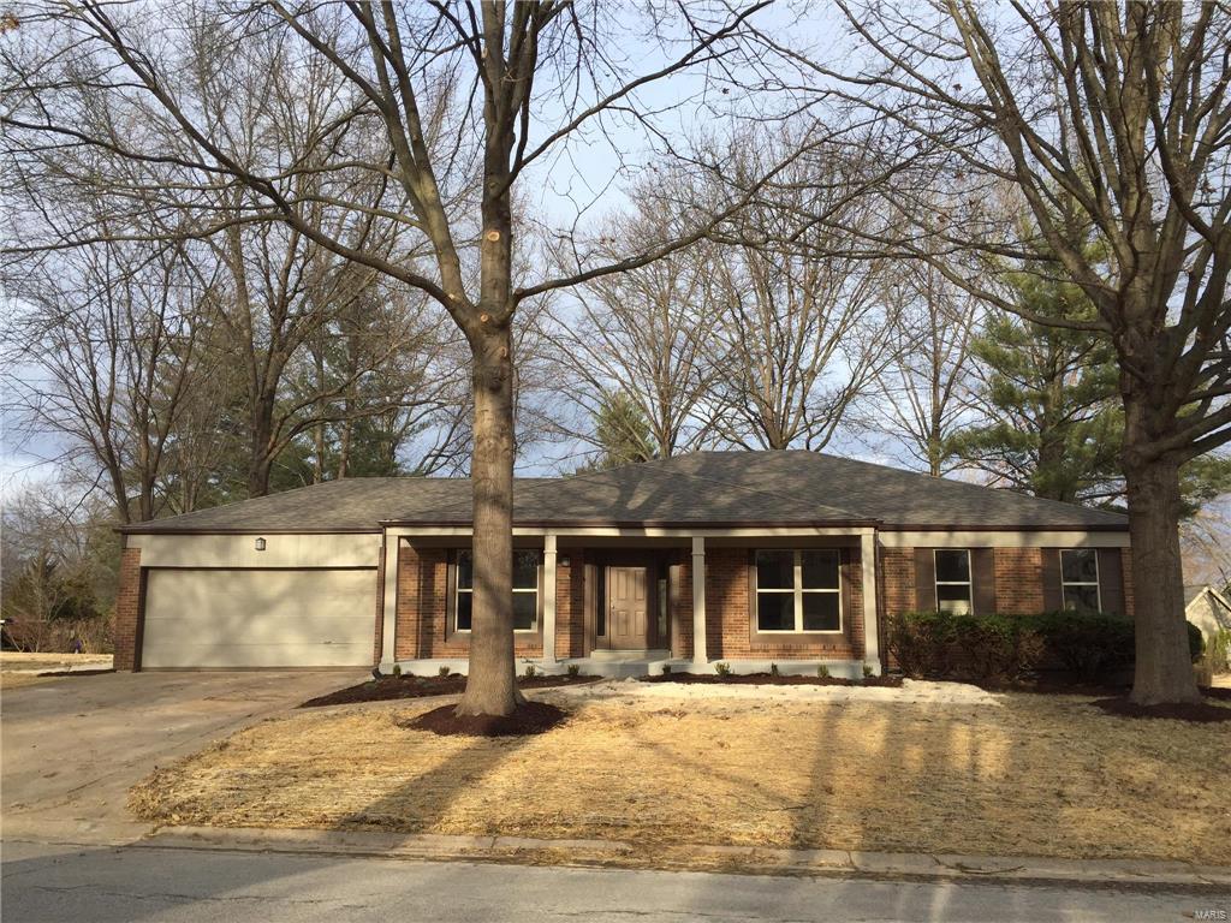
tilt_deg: +7.1
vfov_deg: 48.2
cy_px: 462
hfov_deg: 61.7
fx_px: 1031
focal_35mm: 29
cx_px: 616
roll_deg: +1.4
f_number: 2.2
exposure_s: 1/807
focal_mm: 4.15
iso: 32
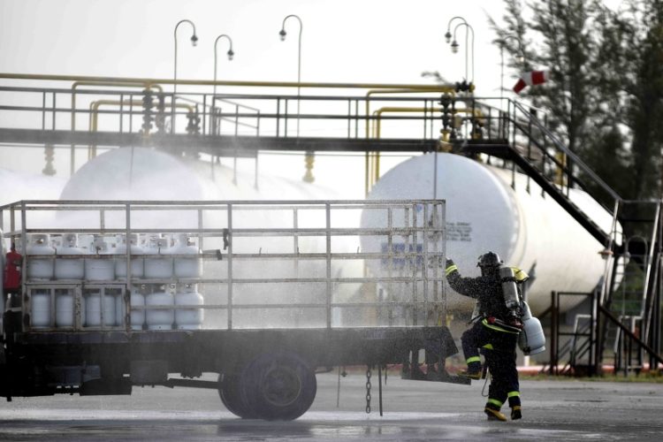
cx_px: 332
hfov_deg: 10.3
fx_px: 3683
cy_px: 221
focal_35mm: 200
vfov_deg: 6.9
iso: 125
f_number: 2.8
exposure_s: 1/1250
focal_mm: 200
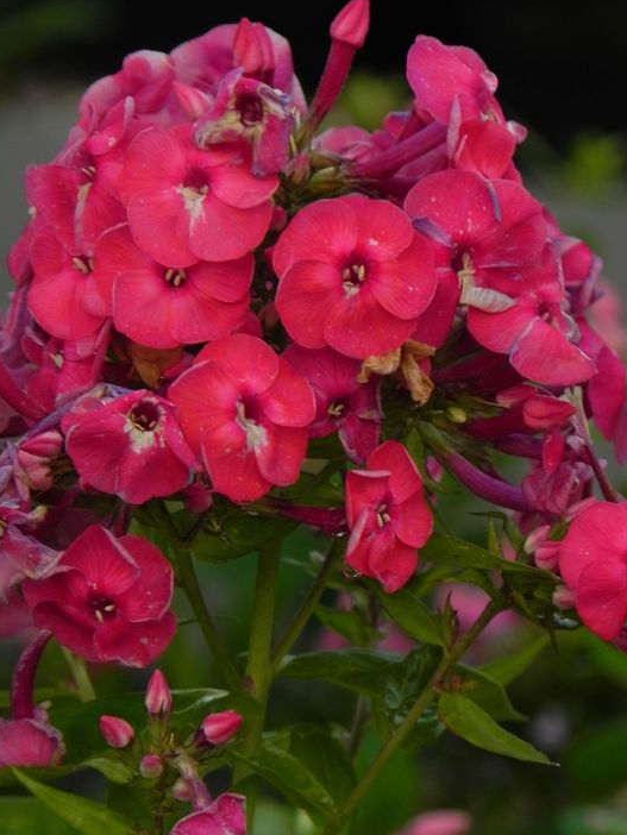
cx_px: 308
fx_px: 11682
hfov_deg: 3.1
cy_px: 435
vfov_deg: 4.1
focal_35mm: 484
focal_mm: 75.7
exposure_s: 1/50
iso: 160
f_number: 5
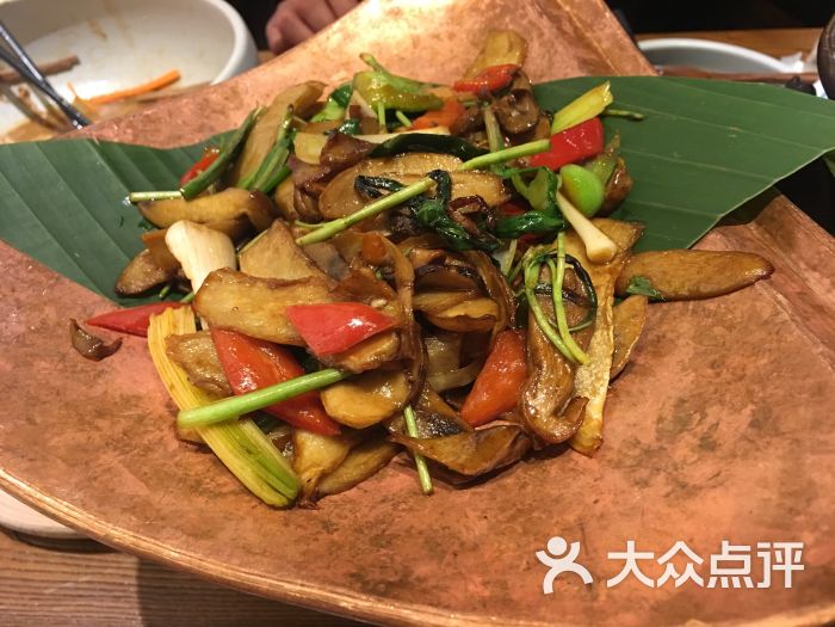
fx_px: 700
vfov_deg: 48.2
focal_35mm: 29
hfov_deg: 61.7
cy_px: 314
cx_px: 418
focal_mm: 4.15
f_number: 2.2
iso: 100
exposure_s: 1/17
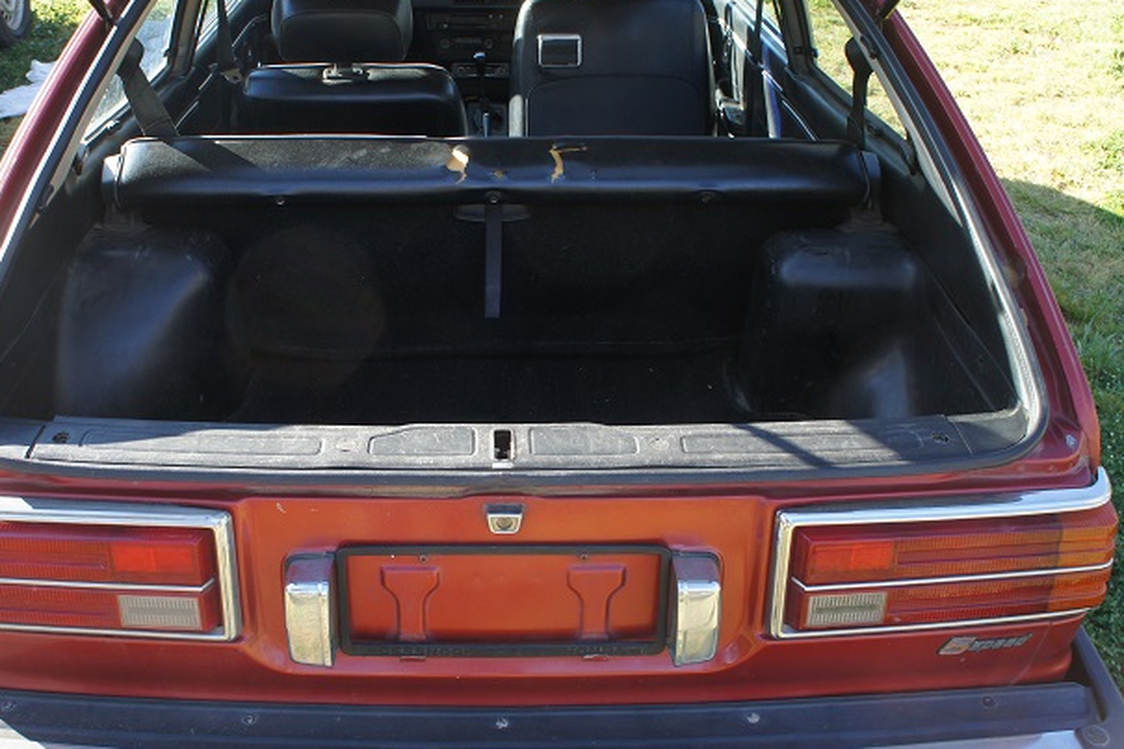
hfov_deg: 51.0
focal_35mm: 38
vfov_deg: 35.3
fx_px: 1175
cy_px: 381
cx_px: 485
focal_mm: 19
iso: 200
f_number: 5.6
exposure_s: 1/80
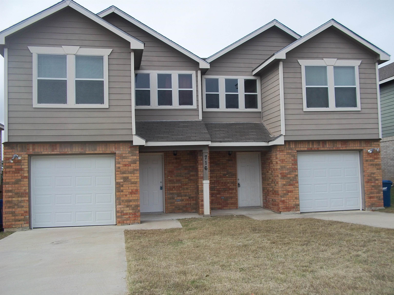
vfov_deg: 39.7
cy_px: 148
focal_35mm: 36
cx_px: 197
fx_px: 410
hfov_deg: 51.4
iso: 80
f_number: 8
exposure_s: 1/100
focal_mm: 6.5
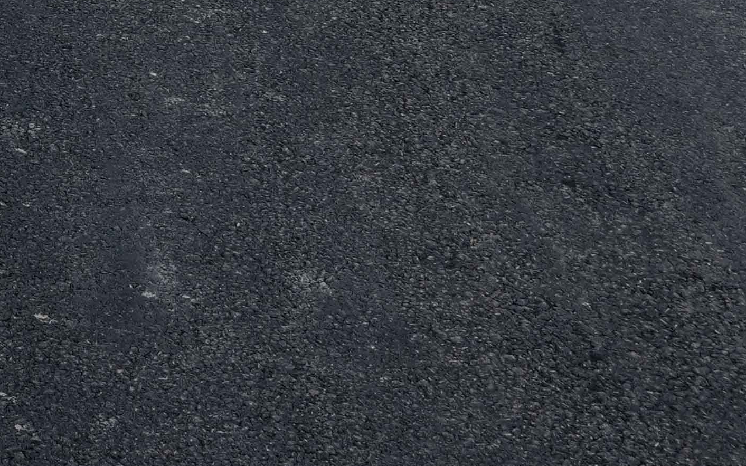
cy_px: -396
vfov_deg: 9.3
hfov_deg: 14.8
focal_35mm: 134
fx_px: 2724
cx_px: -261
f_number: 10
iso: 250
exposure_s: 1/320
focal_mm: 20
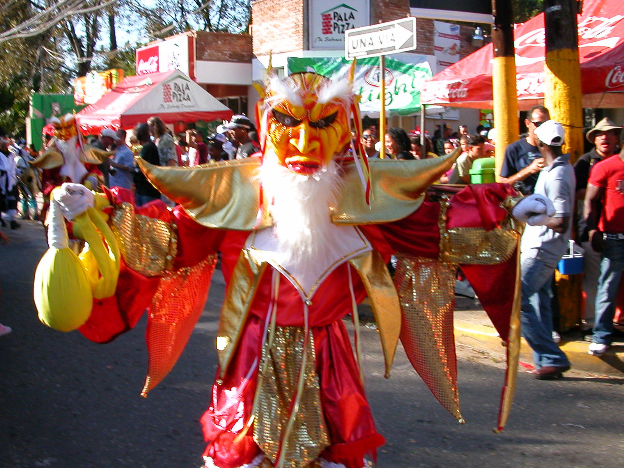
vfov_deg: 38.7
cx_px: 312
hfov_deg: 50.1
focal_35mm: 37
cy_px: 234
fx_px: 667
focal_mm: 5.6
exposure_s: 1/215
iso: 100
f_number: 4.5
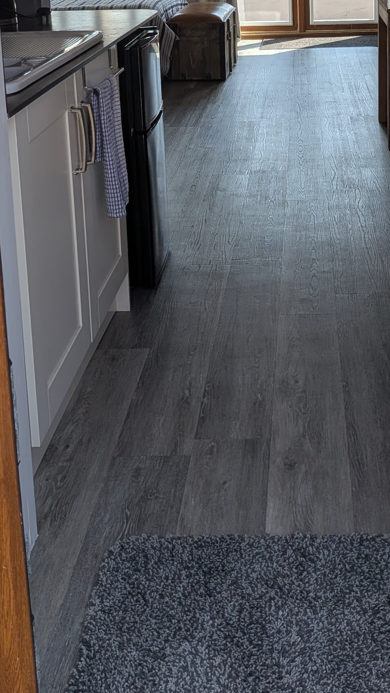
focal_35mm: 50
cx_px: 317
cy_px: 66
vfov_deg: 38.4
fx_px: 919
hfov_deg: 23.6
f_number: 1.7
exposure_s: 1/3049
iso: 29
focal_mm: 4.53
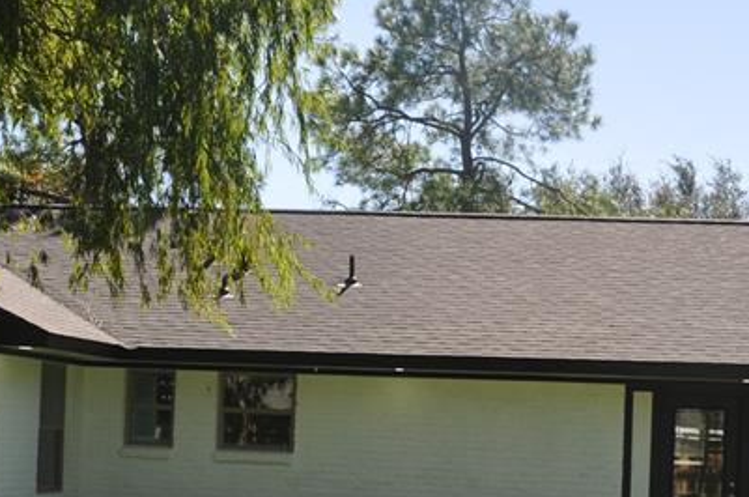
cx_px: 452
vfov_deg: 19.5
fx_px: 1433
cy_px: 390
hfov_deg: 29.2
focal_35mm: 69
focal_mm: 18
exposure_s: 1/200
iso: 200
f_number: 11
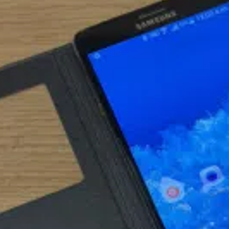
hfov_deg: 13.5
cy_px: 152
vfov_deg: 13.6
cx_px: 220
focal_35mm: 128
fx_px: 958
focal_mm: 6.76
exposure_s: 1/50
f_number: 1.78
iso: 80
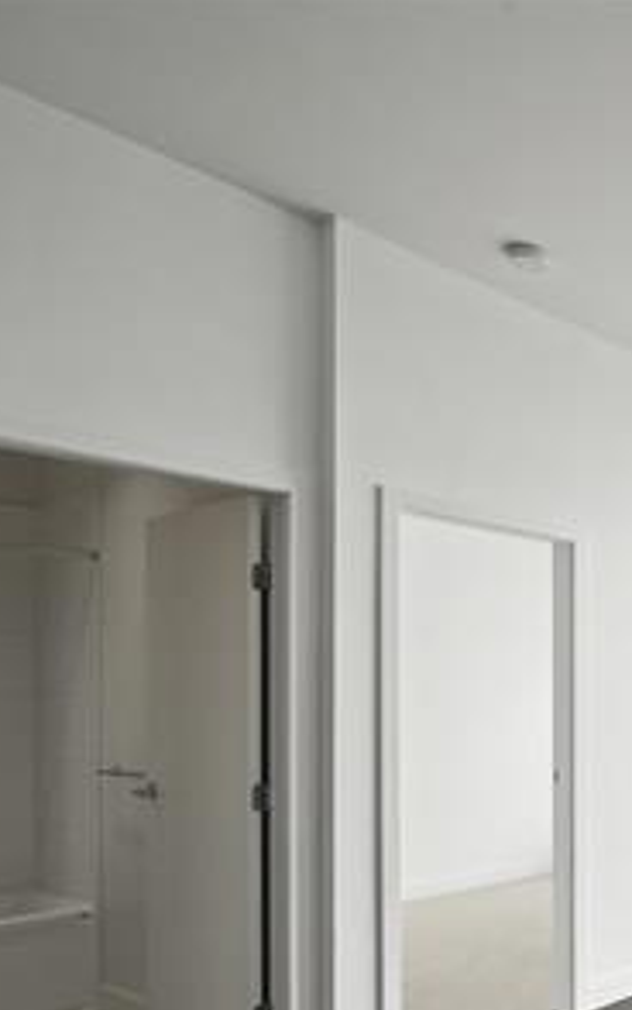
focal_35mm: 31
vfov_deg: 58.8
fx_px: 853
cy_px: 725
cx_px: 934
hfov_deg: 28.1
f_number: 9
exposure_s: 1/60
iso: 1600
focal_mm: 14
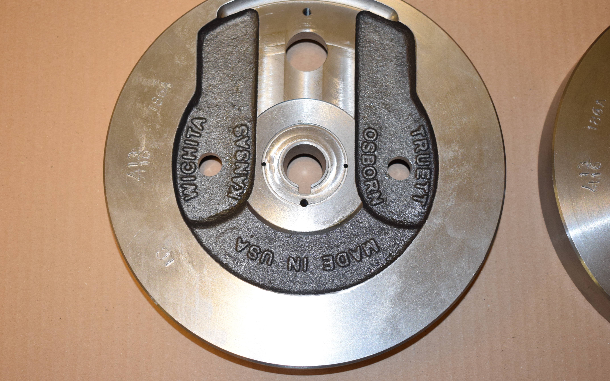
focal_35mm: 61
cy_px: 171
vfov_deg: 21.3
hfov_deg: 33.5
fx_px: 1014
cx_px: 302
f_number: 5
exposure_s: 1/60
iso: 800
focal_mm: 38
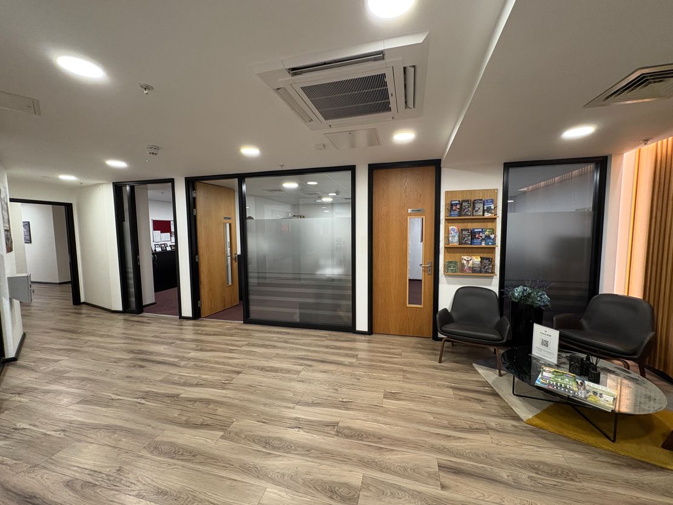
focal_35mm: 14
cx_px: 336
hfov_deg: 102.1
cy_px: 252
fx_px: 272
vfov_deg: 85.7
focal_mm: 2.22
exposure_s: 1/50
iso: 250
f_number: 2.2
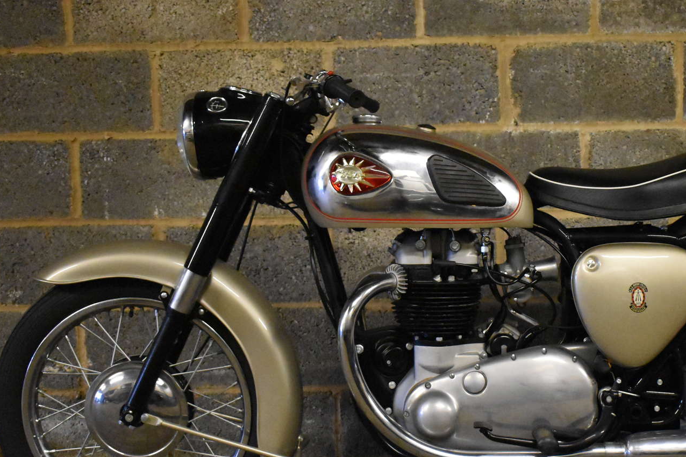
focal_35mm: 59
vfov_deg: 22.9
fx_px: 1120
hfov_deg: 33.7
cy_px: 323
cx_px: 471
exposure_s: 1/125
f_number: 4
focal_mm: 25
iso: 8000
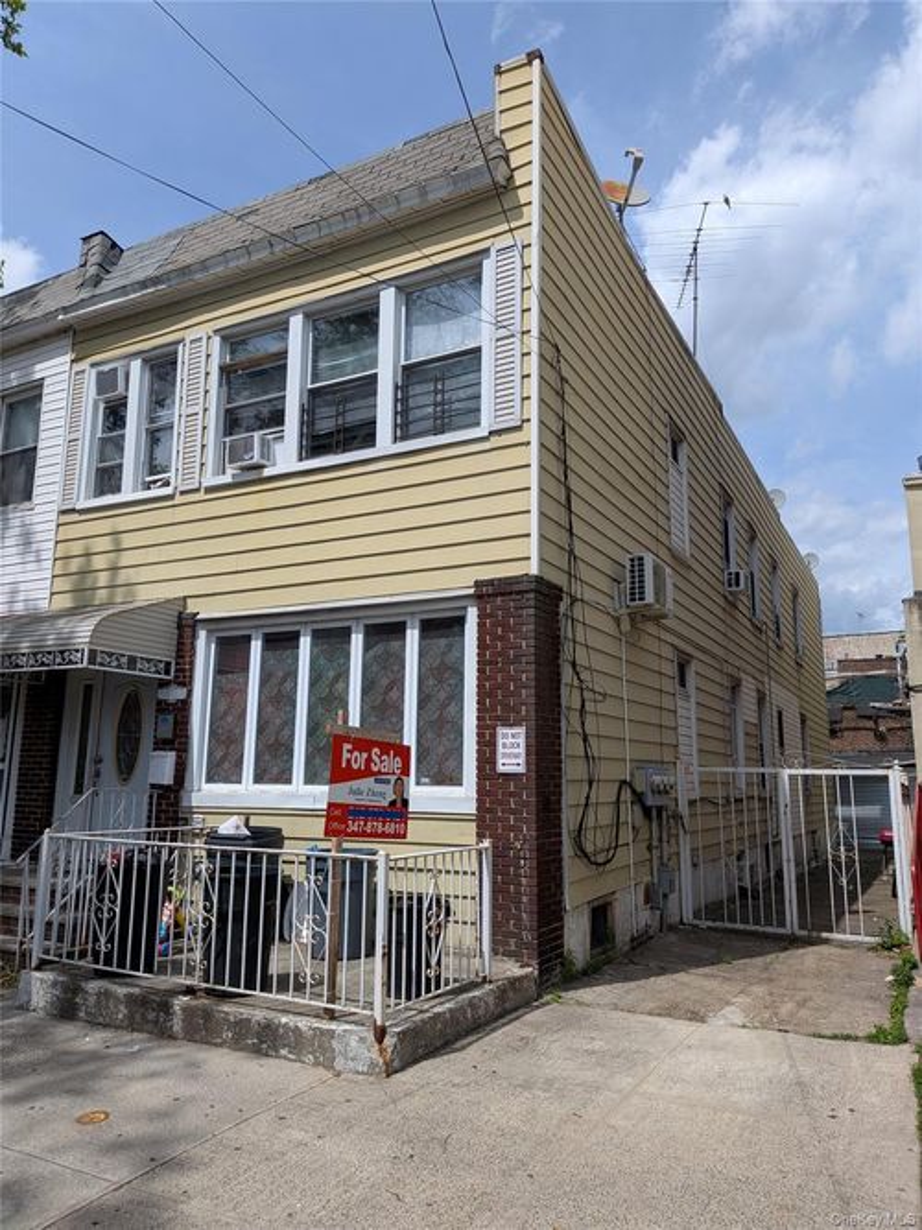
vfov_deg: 71.6
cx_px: 461
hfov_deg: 56.8
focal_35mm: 24
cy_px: 615
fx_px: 853
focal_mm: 4.53
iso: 29
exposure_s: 1/2551
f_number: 1.7
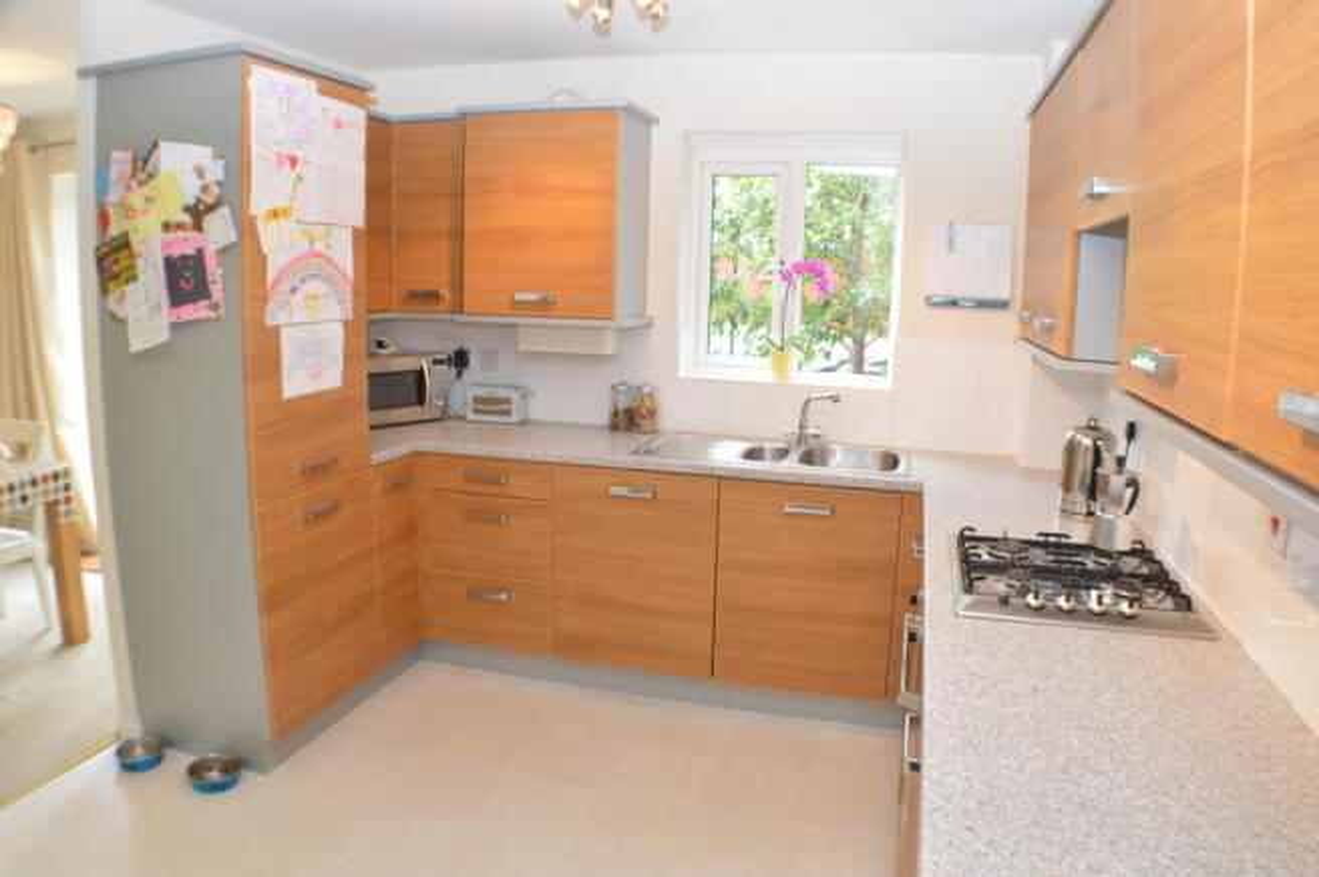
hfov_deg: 57.3
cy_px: 438
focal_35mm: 33
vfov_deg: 39.9
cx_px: 660
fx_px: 1208
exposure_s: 1/8
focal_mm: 22
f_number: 8
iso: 200
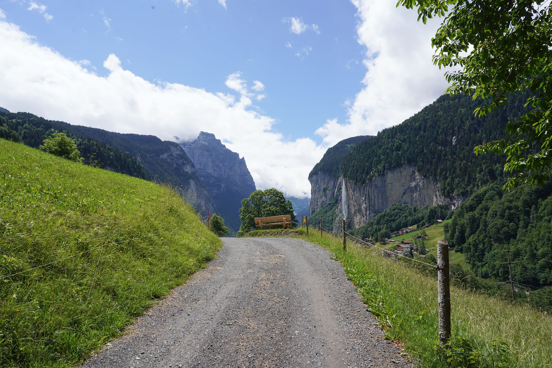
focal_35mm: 24
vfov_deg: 53.1
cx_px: 276
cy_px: 184
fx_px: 368
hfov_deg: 73.7
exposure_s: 1/100
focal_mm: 24
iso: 100
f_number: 16
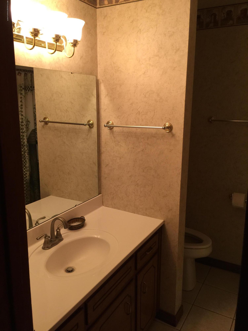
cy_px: 166
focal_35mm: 29
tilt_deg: -10.4
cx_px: 124
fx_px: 277
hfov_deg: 48.2
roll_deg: +0.5
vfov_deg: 61.7
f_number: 2.2
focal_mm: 4.15
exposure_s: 1/30
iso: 50
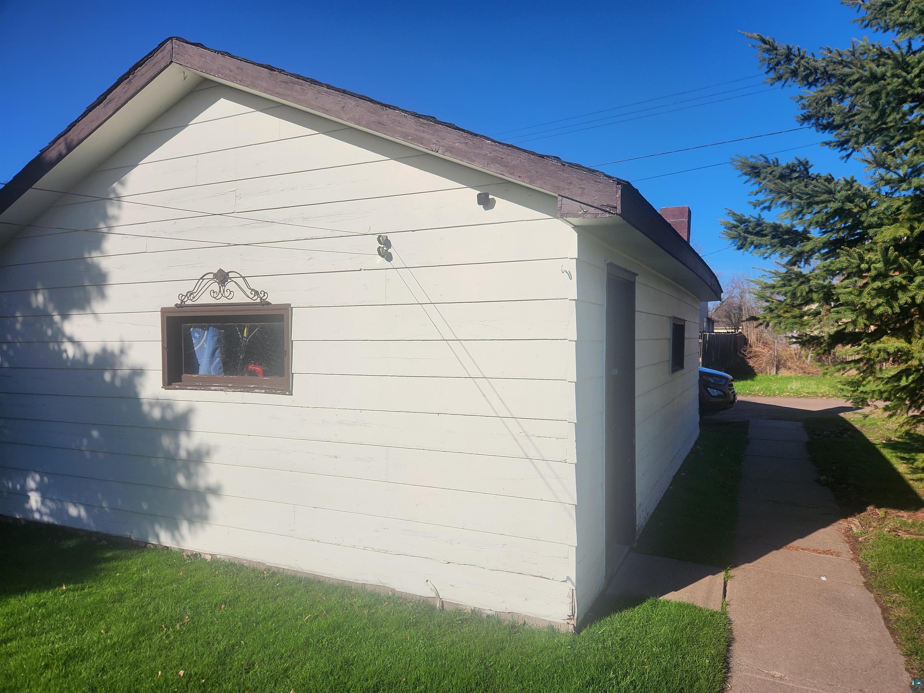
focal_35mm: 23
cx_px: 462
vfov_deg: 58.9
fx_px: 614
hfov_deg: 73.9
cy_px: 346
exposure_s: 1/3493
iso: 20
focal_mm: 5.4
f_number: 1.8
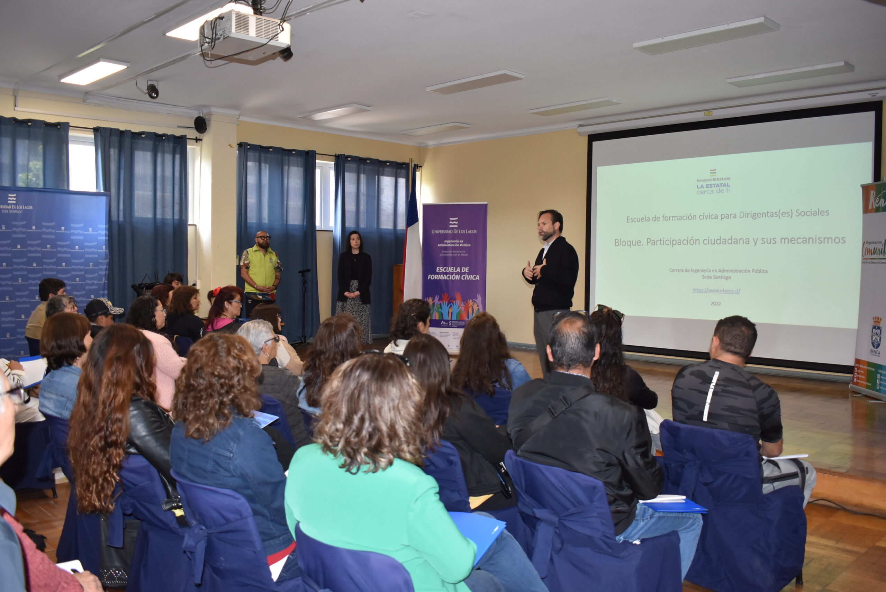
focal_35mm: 32
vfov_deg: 41.8
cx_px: 443
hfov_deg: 59.5
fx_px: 776
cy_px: 296
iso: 800
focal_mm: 21
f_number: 4.5
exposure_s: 1/80
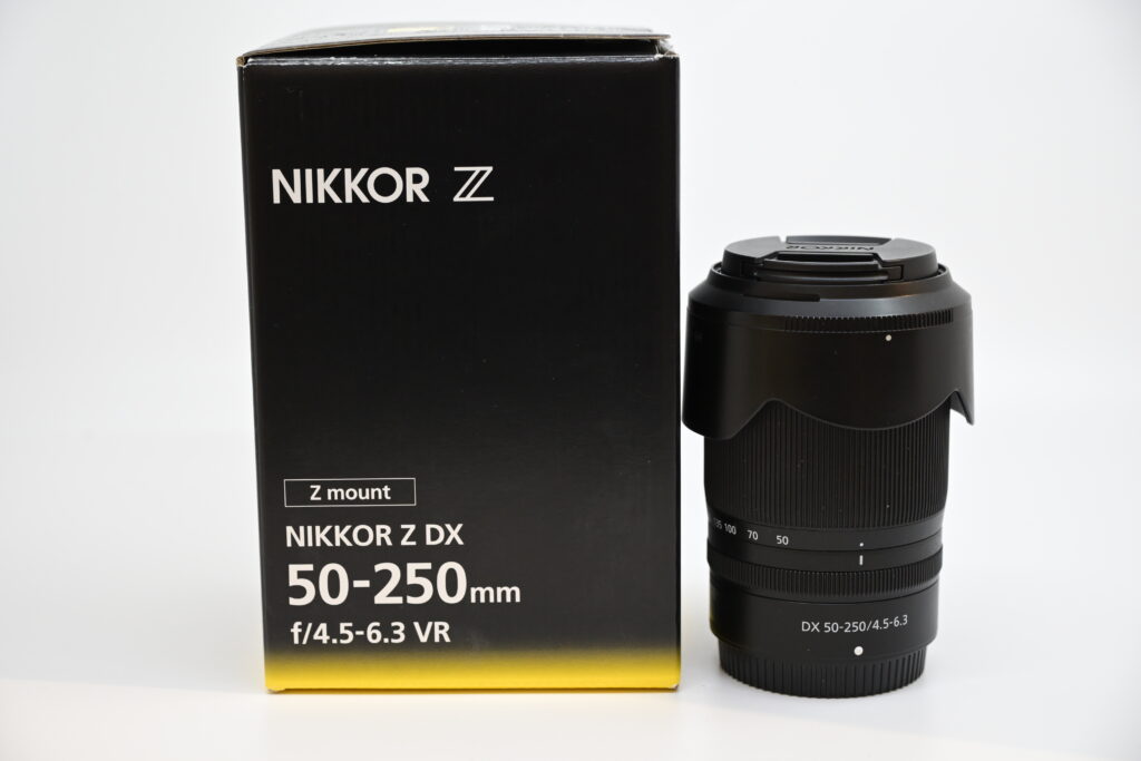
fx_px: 1997
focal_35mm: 63
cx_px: 570
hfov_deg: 31.9
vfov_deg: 21.6
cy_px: 380
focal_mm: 63
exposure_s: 1/640
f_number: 6.3
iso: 3200
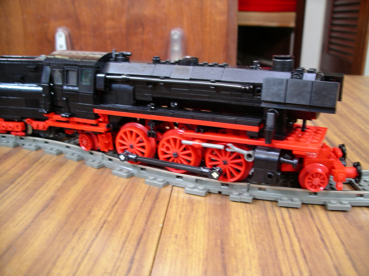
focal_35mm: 37
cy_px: 138
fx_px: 394
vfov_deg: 38.7
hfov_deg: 50.1
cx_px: 184
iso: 64
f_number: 2.8
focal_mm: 7.8
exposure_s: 1/2.5
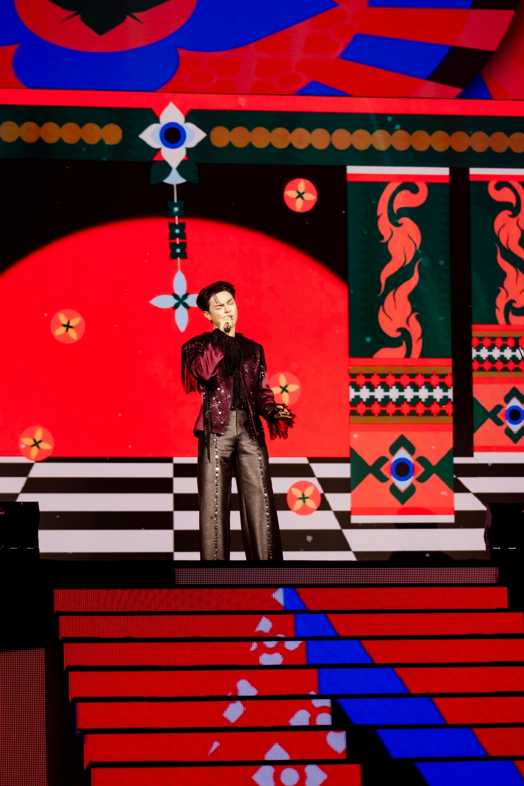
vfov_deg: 16.8
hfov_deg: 11.2
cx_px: 262
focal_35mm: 122
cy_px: 393
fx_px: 2663
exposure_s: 1/200
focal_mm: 122
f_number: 2.8
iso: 250
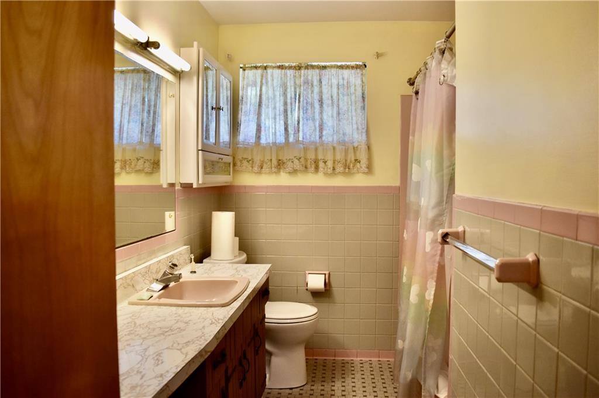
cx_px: 300
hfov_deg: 67.4
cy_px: 199
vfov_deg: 47.9
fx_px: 449
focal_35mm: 27
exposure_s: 1/60
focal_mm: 18
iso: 400
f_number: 4
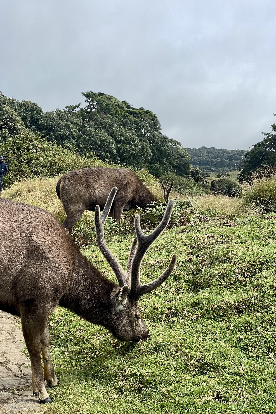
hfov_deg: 24.6
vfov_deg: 36.2
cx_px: 137
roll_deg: -3.0
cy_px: 207
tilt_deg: -3.0
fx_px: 633
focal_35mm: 55
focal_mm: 6
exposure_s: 1/1597
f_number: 2
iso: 25
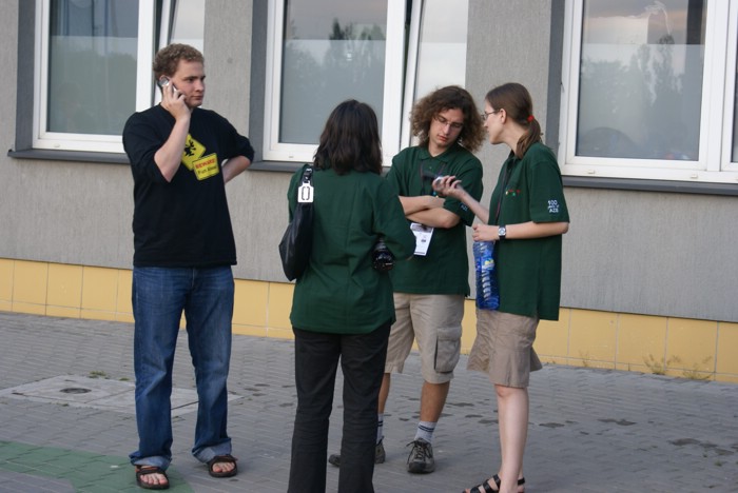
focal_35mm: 82
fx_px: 1693
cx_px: 369
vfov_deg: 16.6
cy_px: 246
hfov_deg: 24.6
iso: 100
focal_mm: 55
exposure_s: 1/40
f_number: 5.6
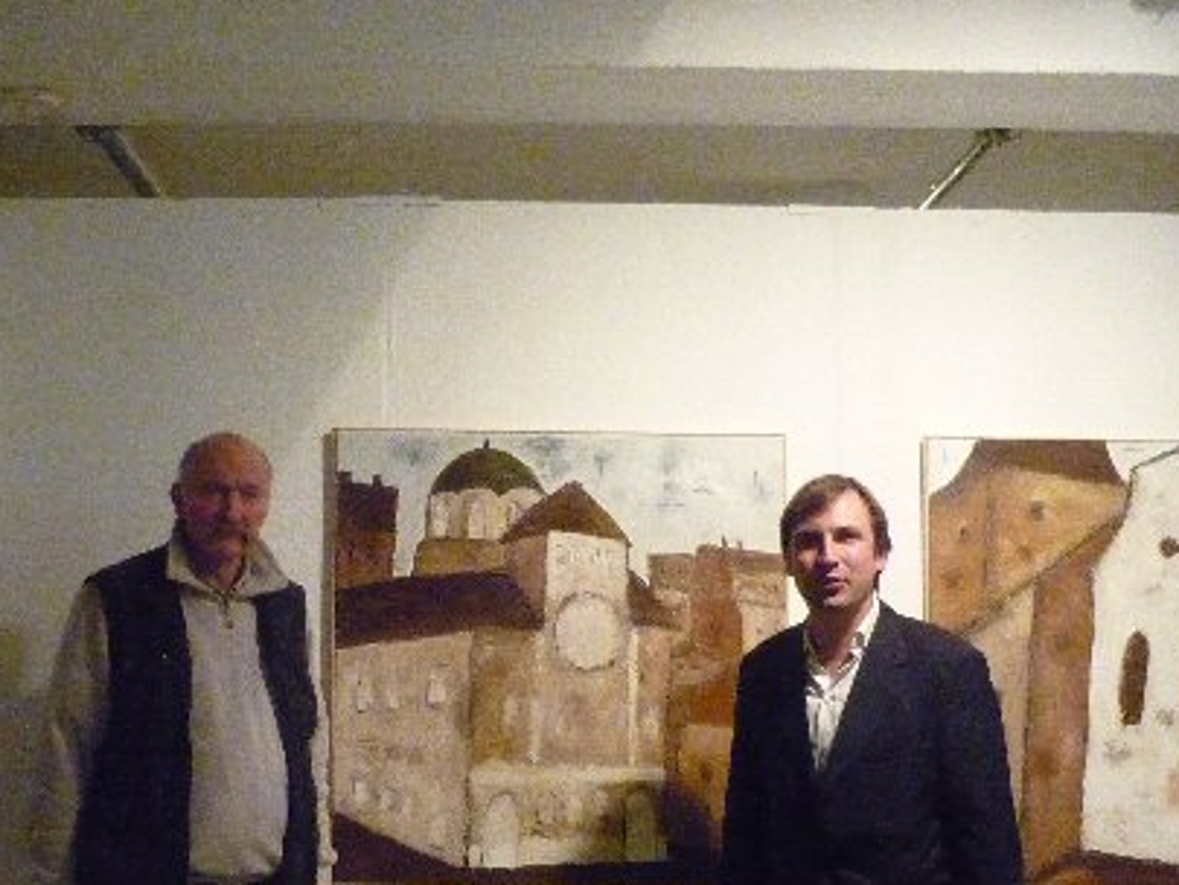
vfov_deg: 32.7
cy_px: 572
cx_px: 445
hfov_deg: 42.6
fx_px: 1499
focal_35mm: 44
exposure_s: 1/100
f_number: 2.8
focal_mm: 5.5
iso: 1600
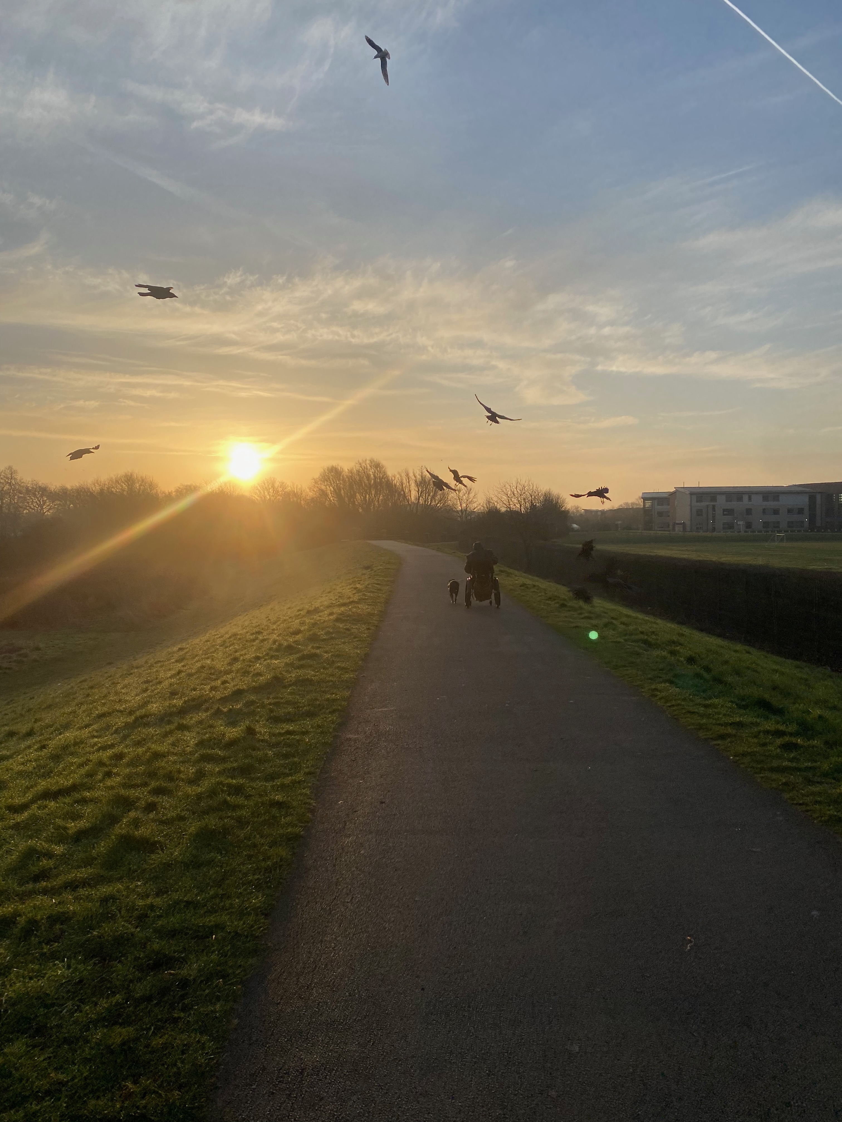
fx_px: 843
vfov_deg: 67.3
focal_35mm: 26
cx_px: 421
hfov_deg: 53.1
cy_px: 561
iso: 32
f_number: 1.8
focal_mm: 4.25
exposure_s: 1/3040
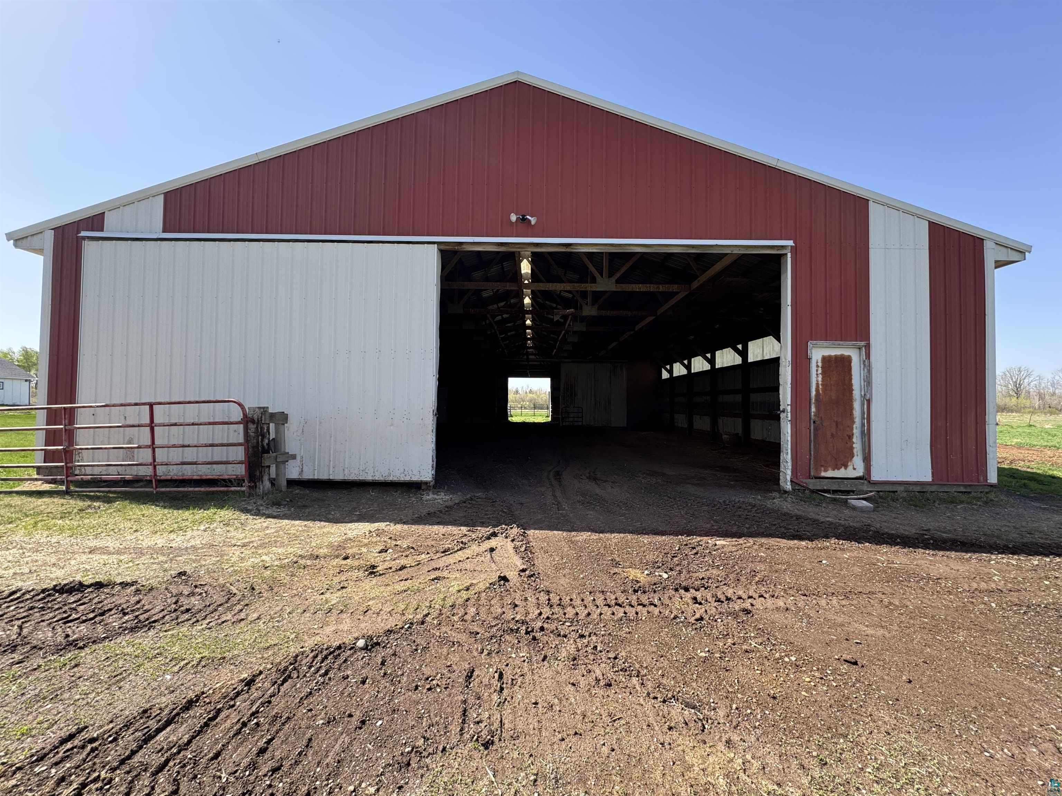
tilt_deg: +1.5
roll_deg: -0.2
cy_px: 398
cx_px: 531
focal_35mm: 14
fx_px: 430
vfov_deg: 85.7
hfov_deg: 102.1
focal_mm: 2.22
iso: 40
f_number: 2.2
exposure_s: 1/322
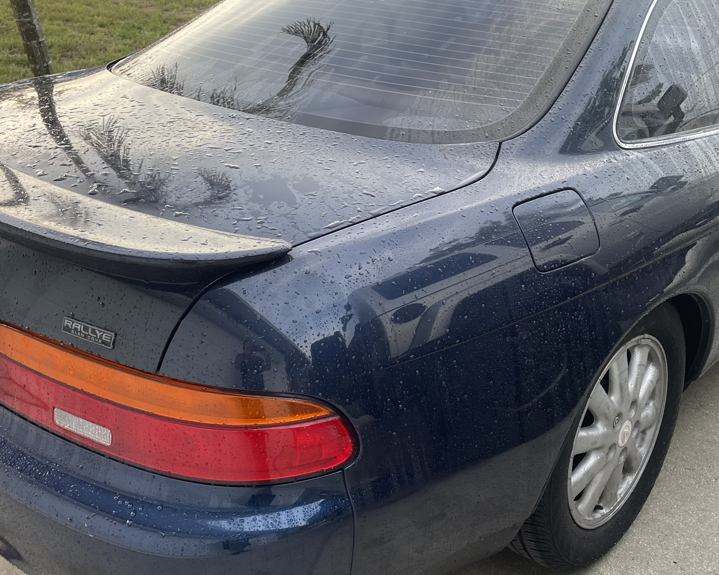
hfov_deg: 47.9
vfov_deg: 39.1
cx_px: 374
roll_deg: +2.5
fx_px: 809
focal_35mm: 38
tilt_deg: -25.7
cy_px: 253
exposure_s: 1/121
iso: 64
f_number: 1.6
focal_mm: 4.2
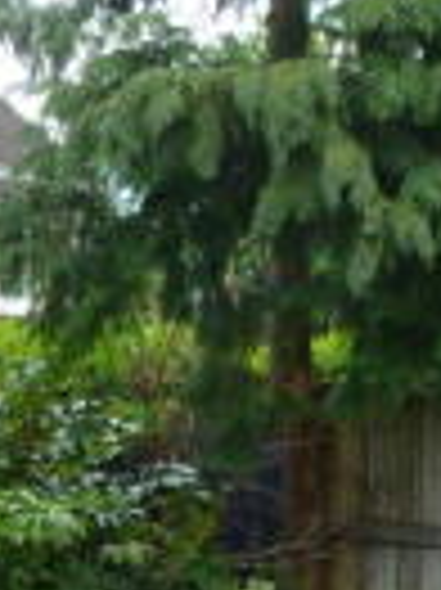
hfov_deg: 13.8
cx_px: 326
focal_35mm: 107
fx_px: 1821
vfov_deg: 17.5
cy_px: 718
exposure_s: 1/125
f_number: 3.3
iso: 100
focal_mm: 4.3
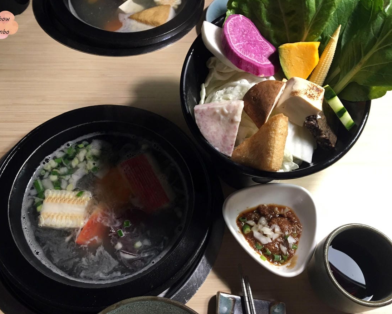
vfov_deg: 47.1
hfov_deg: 57.1
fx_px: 360
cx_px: 179
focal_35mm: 31
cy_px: 158
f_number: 2.2
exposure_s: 1/30
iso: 125
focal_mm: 4.15
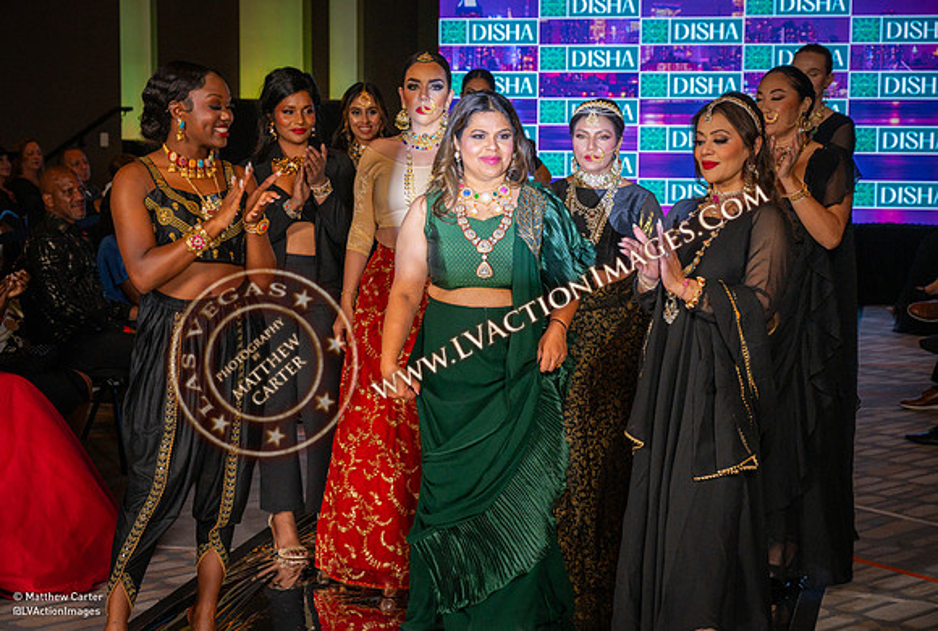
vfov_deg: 18.8
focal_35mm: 73
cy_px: 318
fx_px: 1907
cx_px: 454
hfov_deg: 27.6
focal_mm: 70
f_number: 6.3
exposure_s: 1/200
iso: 1000
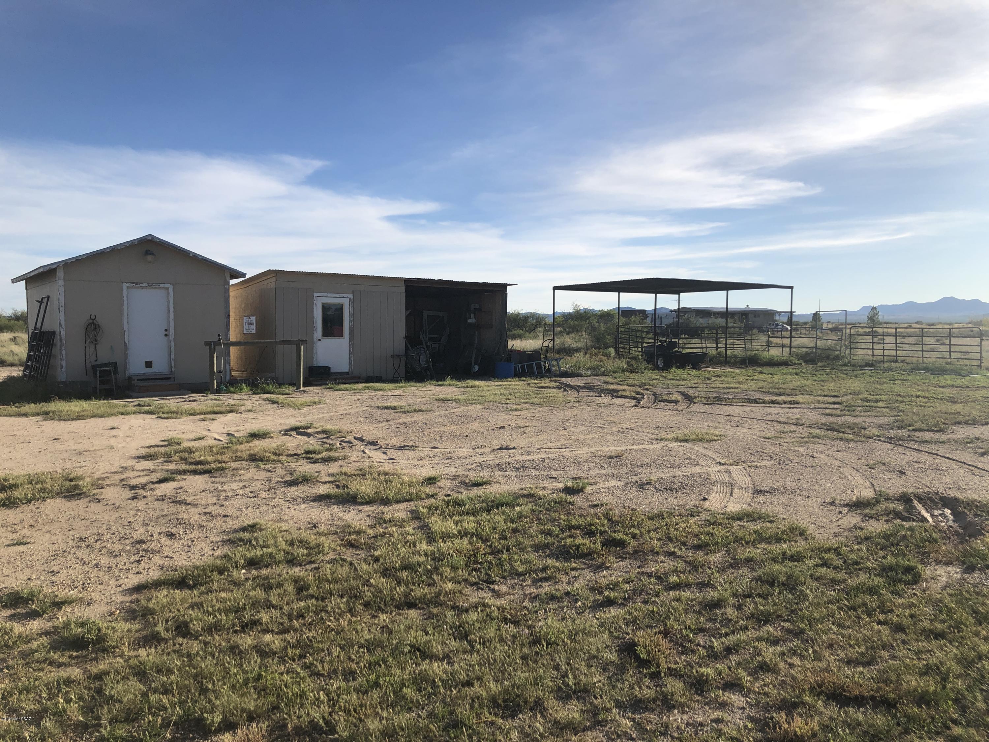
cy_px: 371
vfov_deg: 49.7
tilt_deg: -5.4
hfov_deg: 63.4
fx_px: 800
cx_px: 494
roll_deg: -0.2
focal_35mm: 28
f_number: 1.8
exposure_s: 1/2667
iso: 20
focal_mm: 3.99
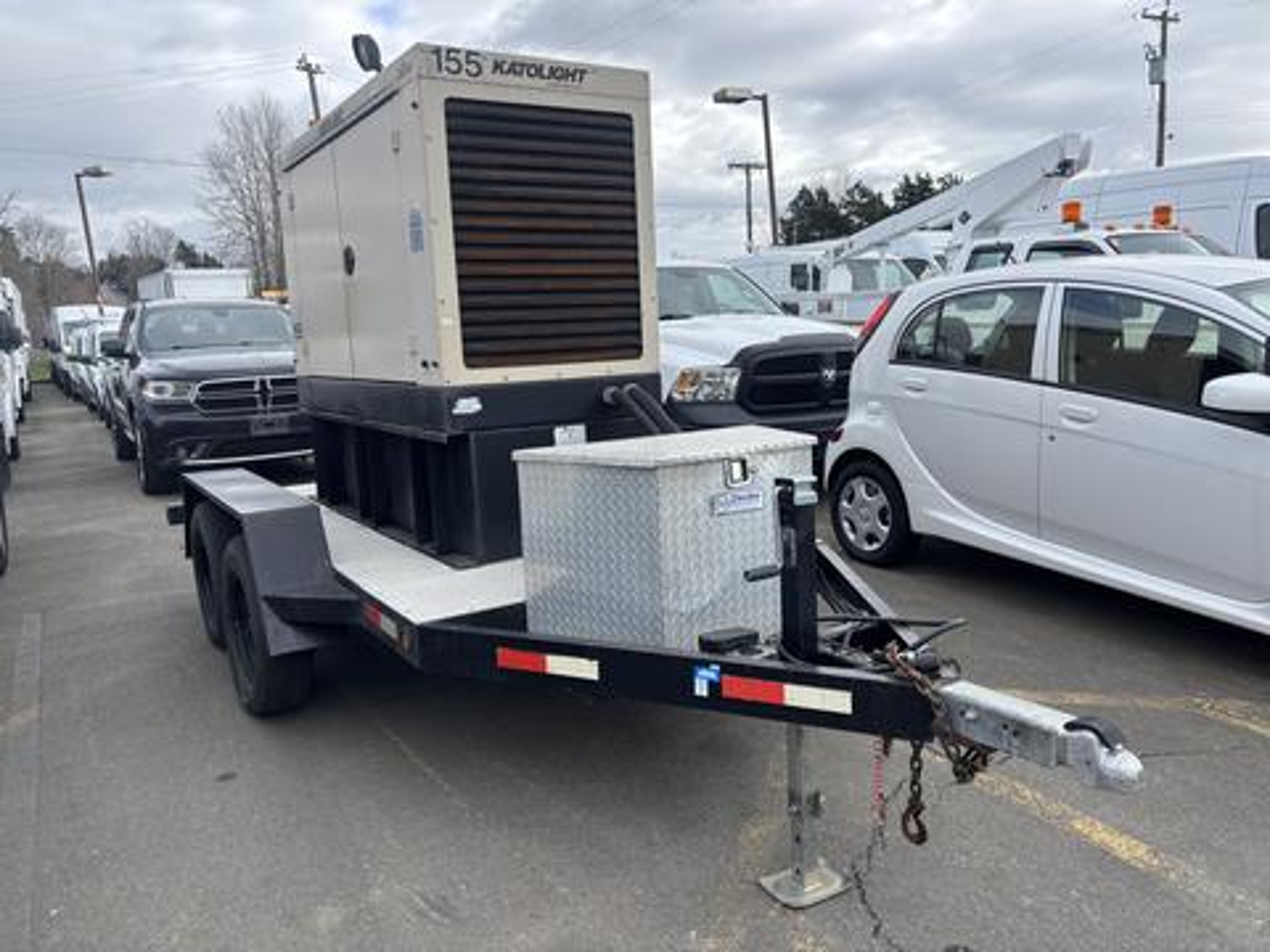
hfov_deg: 67.3
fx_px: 954
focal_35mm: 26
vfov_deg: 53.1
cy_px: 476
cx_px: 635
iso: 50
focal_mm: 5.96
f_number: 1.6
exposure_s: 1/1152
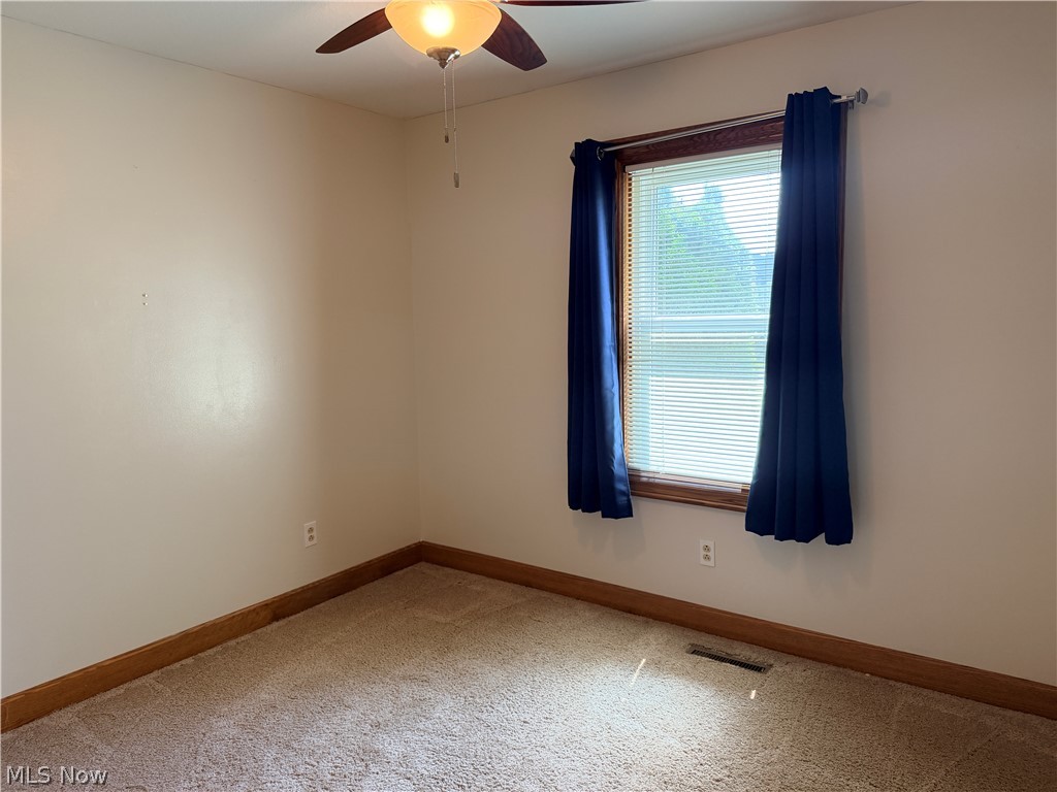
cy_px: 396
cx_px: 528
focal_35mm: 24
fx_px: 733
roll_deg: +0.7
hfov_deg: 71.6
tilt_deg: -8.2
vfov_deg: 56.8
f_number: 1.78
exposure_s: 1/120
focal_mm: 6.76
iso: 200
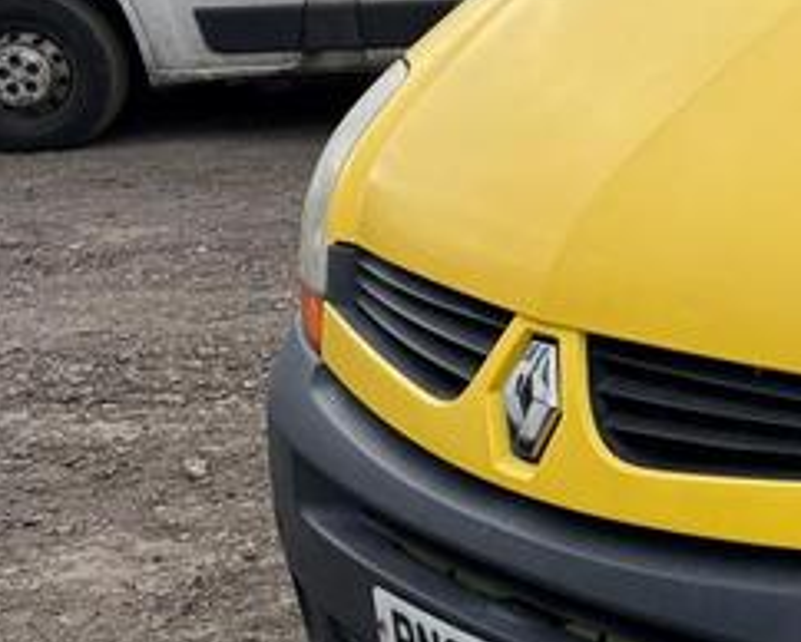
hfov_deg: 17.9
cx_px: 1254
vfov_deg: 16.3
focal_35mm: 94
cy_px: 139
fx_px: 2230
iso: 50
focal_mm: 5.96
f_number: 1.6
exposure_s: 1/2985
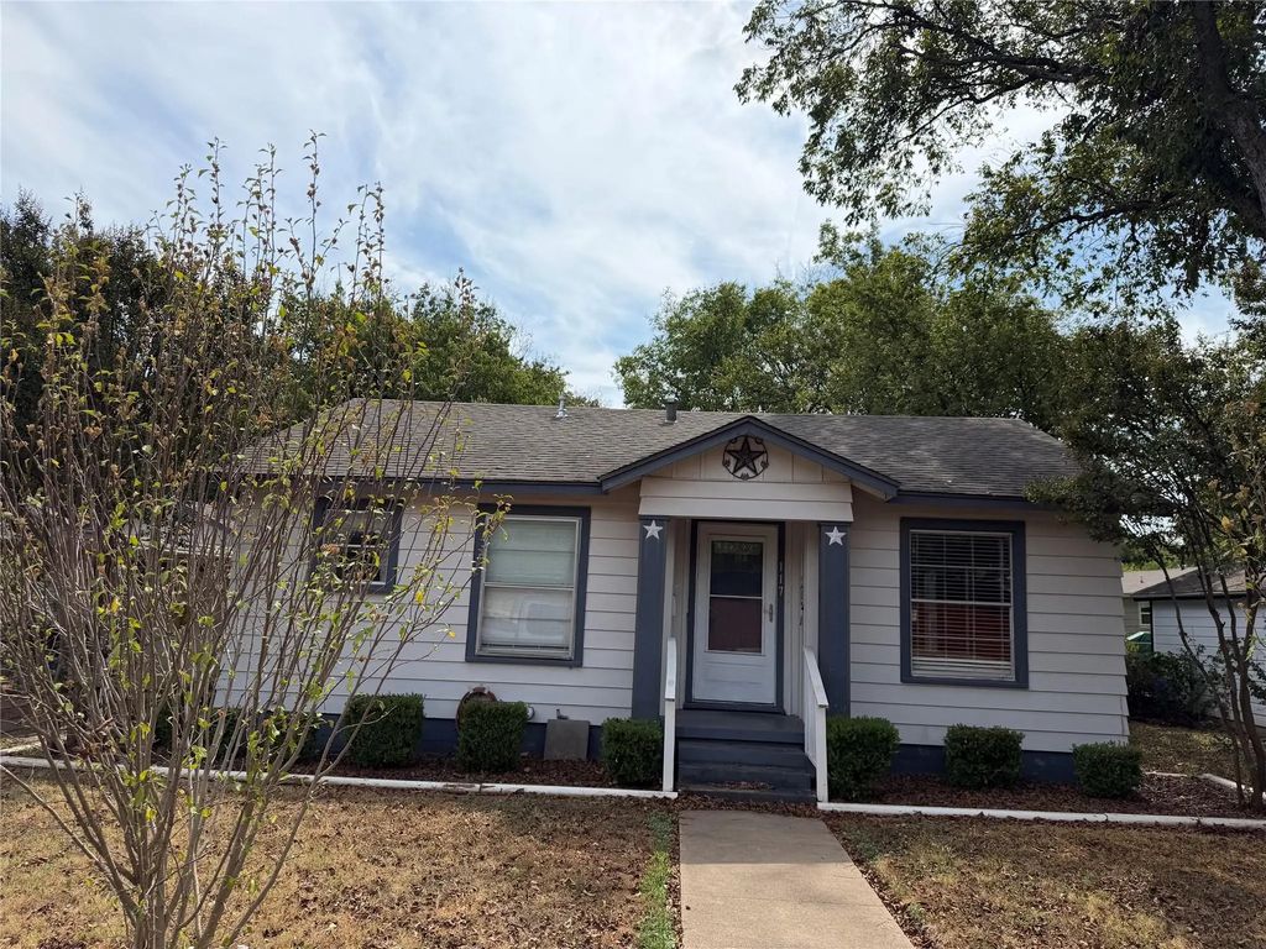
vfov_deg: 56.8
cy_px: 474
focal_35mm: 24
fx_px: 878
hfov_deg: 71.6
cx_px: 633
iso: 80
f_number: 1.78
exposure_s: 1/6711
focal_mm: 6.76
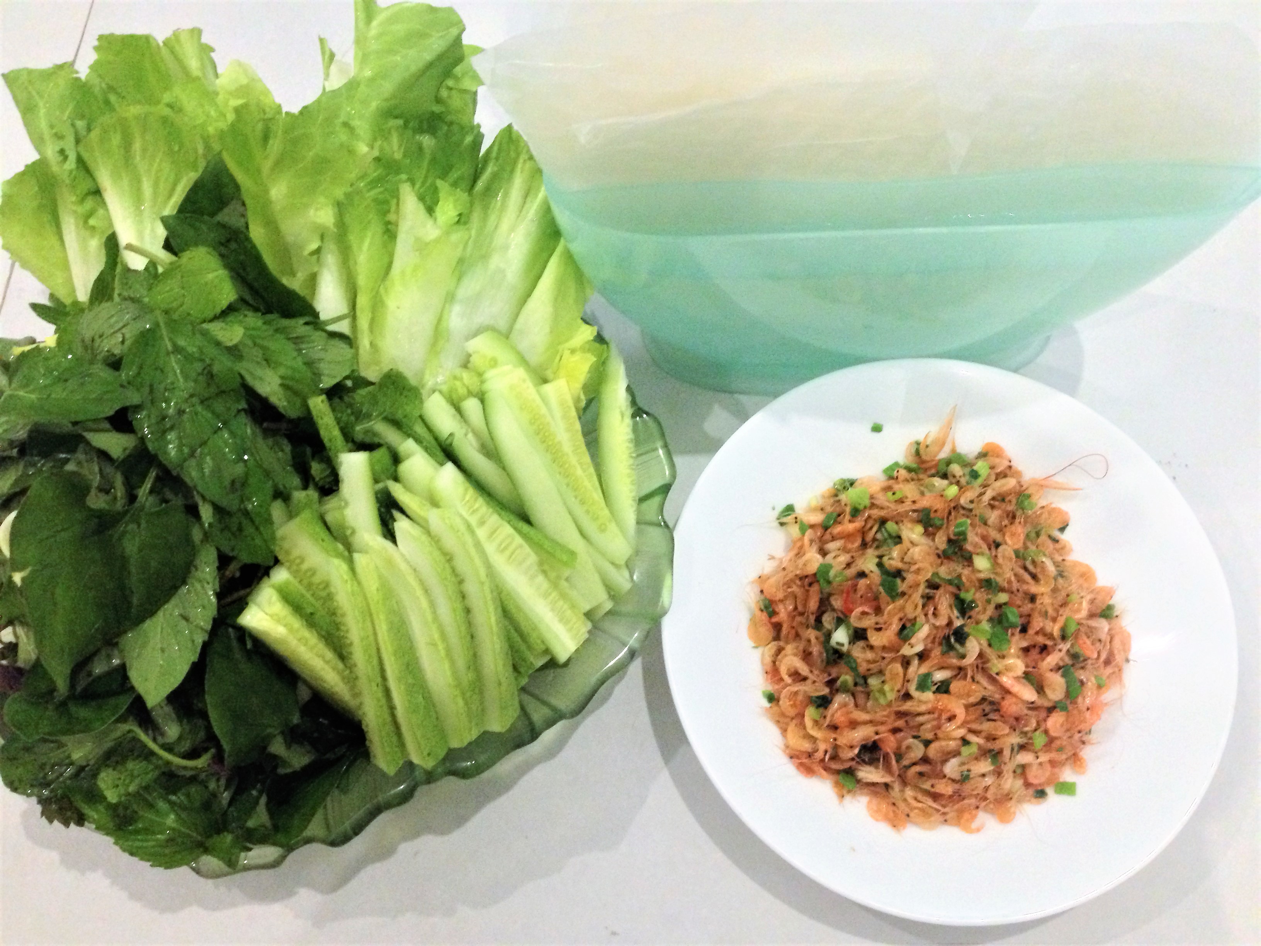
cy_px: 473
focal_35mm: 33
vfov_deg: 42.9
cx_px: 630
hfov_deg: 55.4
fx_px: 1202
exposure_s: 1/15
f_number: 2.4
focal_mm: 4.12
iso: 400
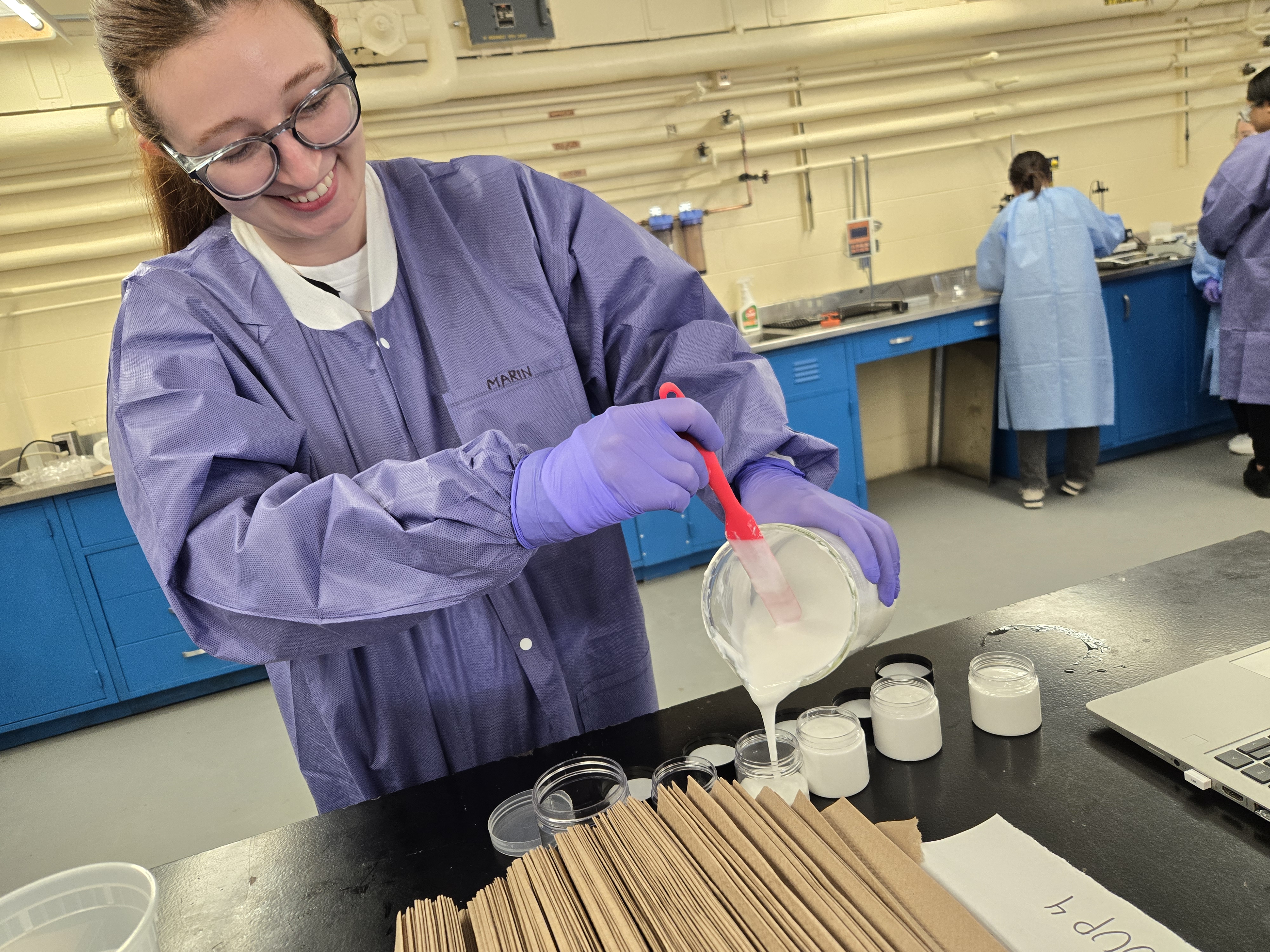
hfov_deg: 73.9
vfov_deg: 58.9
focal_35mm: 23
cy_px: 476
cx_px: 635
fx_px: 844
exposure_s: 1/120
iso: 250
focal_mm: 5.4
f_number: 1.8
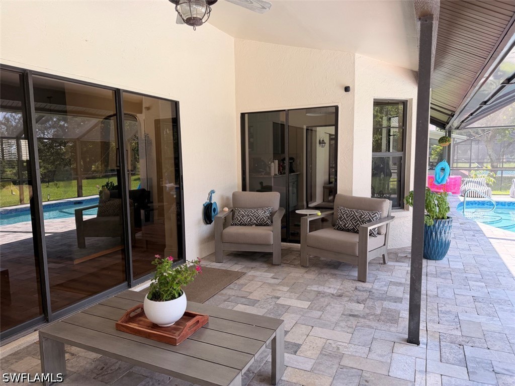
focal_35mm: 24
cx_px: 258
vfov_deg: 56.8
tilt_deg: -5.7
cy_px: 193
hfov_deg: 71.6
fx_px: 357
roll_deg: +0.9
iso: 80
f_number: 1.78
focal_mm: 6.76
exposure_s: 1/391
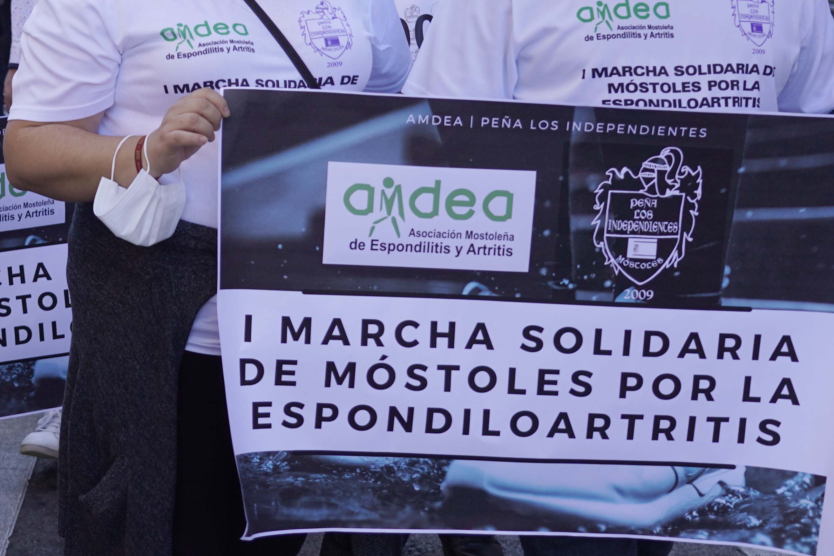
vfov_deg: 14.1
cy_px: 30
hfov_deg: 20.3
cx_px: -74
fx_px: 2224
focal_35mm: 96
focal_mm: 42
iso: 100
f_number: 4
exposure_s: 1/200
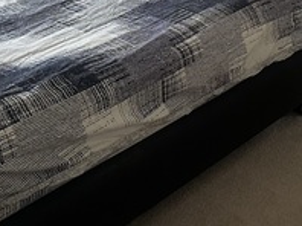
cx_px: 251
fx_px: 706
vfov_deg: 17.0
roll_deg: +2.2
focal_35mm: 81
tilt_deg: -14.7
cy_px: -76
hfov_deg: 23.7
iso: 160
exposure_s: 1/60
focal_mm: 6.86
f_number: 1.78
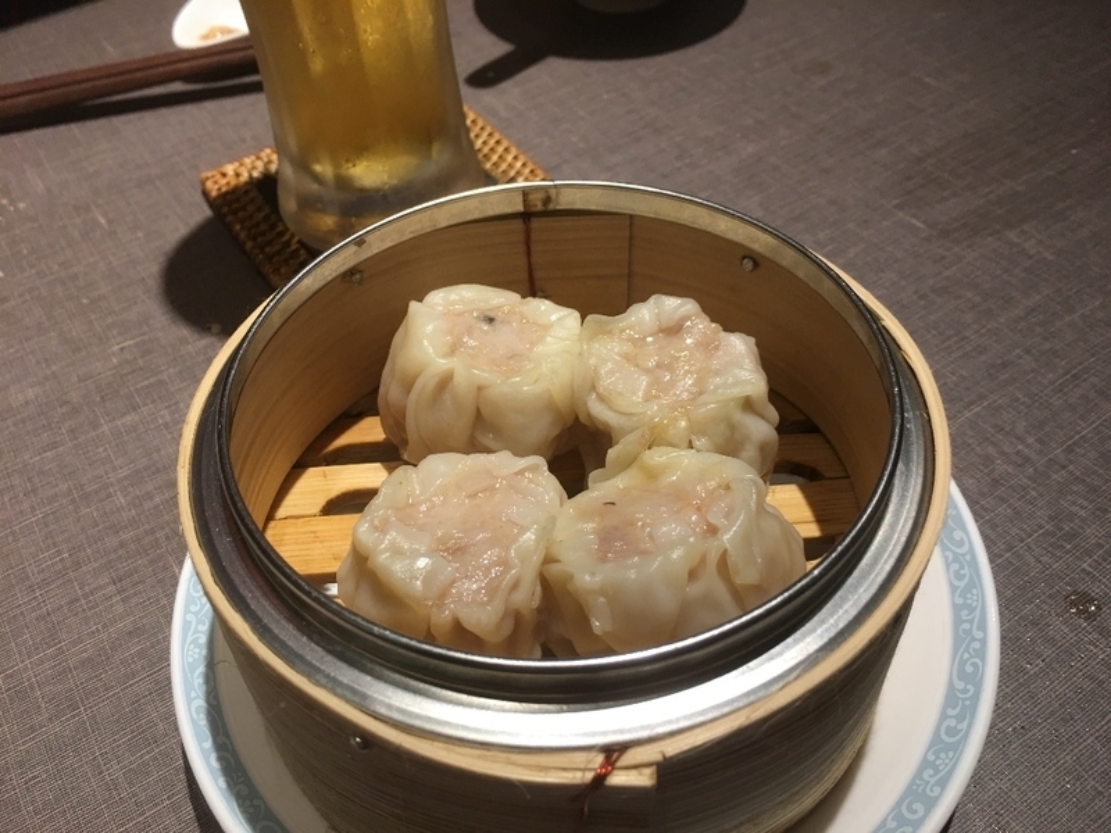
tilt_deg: -46.8
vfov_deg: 48.2
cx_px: 556
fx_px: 931
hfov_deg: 61.7
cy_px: 416
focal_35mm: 29
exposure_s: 1/30
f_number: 2.2
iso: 32
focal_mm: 4.15
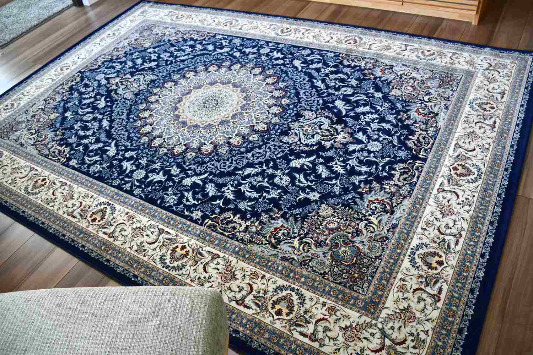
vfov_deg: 47.9
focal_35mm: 27
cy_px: 178
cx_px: 266
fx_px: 400
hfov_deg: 67.4
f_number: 3.5
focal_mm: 18
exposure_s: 1/200
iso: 800
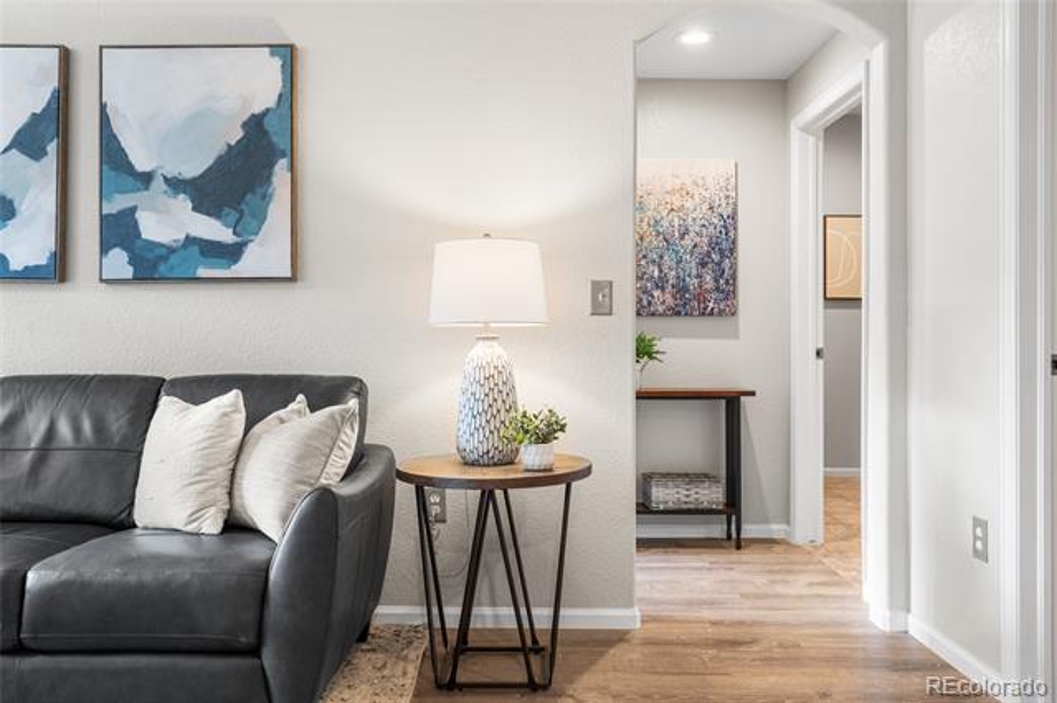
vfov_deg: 44.2
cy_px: 352
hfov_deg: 62.8
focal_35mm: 30
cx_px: 528
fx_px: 866
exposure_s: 1/1.25
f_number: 8
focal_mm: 29.5
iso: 160
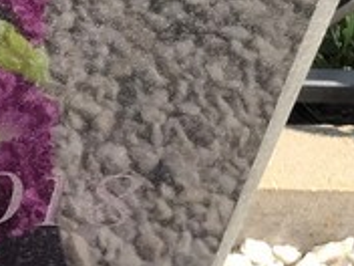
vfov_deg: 11.6
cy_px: 69
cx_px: -382
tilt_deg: -41.8
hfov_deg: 13.1
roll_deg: +1.6
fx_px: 1299
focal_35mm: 127
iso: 20
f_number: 1.8
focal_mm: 3.99
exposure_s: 1/760
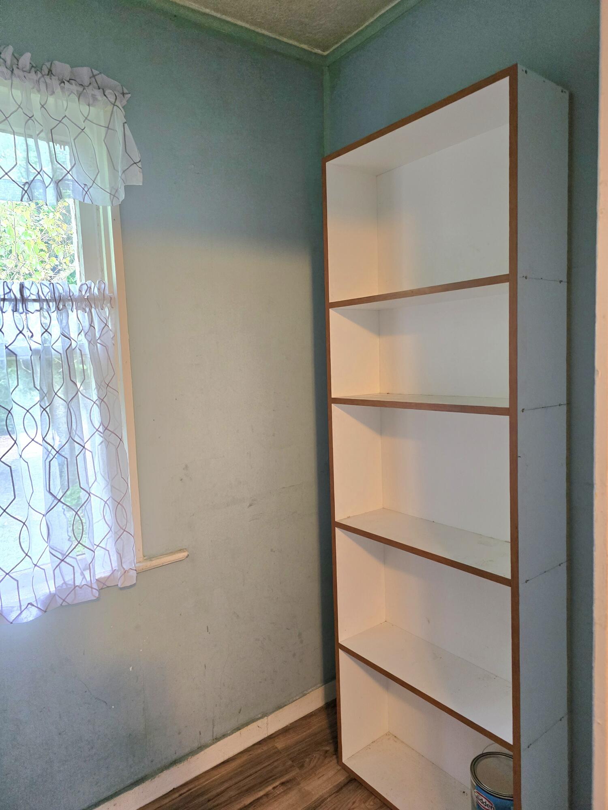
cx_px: 304
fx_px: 539
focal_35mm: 23
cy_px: 405
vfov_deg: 73.9
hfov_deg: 58.9
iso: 1000
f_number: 1.7
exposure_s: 1/120
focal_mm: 6.3
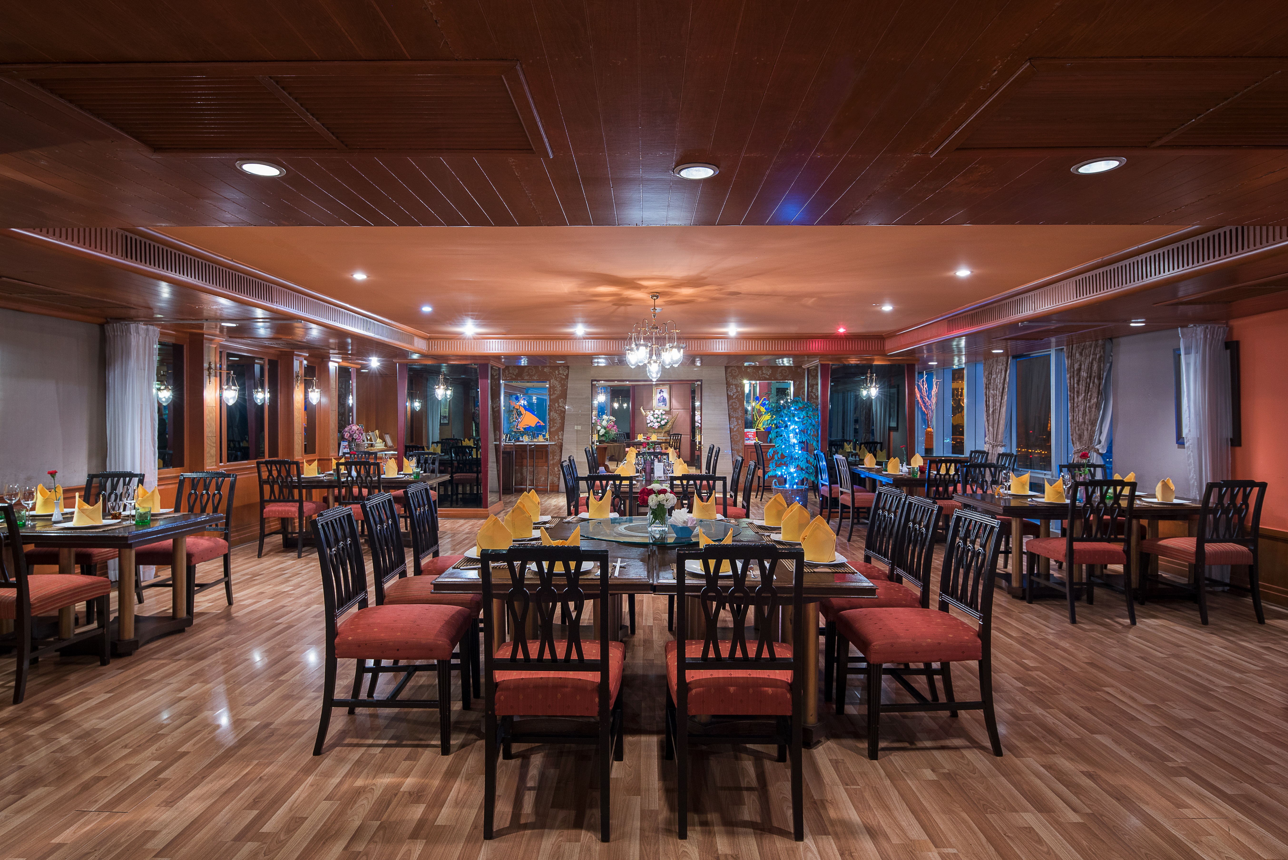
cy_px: 430
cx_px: 644
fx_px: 680
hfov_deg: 86.9
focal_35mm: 19
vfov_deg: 64.6
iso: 320
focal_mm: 19
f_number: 8
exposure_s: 2
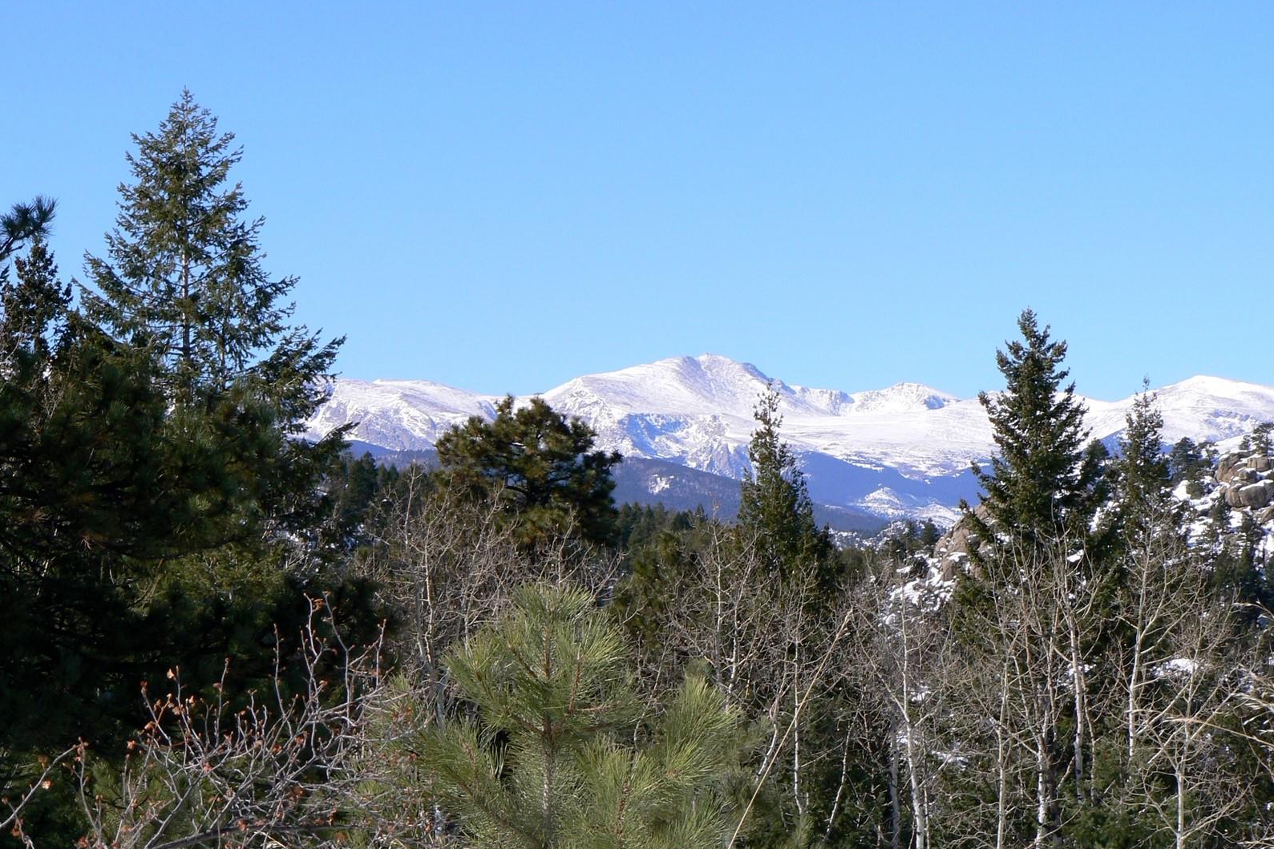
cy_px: 447
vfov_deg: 10.3
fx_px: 4706
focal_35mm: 133
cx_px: 634
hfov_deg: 15.4
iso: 80
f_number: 6.3
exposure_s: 1/400
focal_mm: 21.2
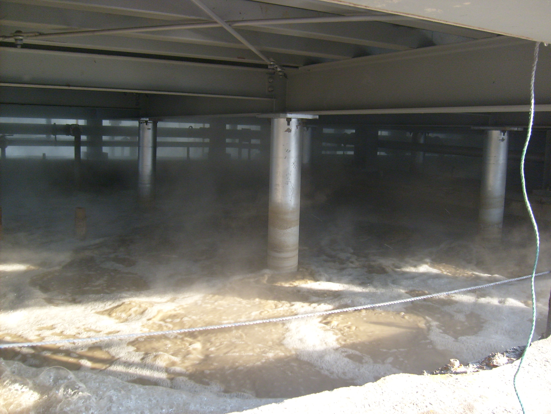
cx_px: 276
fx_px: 557
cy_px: 207
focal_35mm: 35
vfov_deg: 40.7
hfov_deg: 52.6
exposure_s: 1/60
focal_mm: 5.8
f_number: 2.8
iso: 80
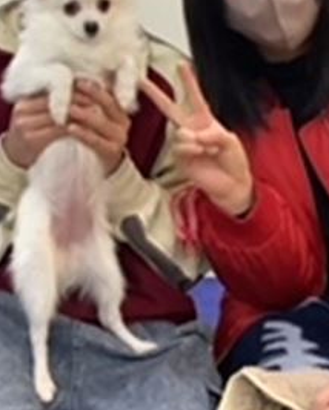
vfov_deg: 27.3
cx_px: 65
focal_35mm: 68
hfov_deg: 22.2
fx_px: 827
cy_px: 81
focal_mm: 3.3
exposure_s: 1/60
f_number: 2.4
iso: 250
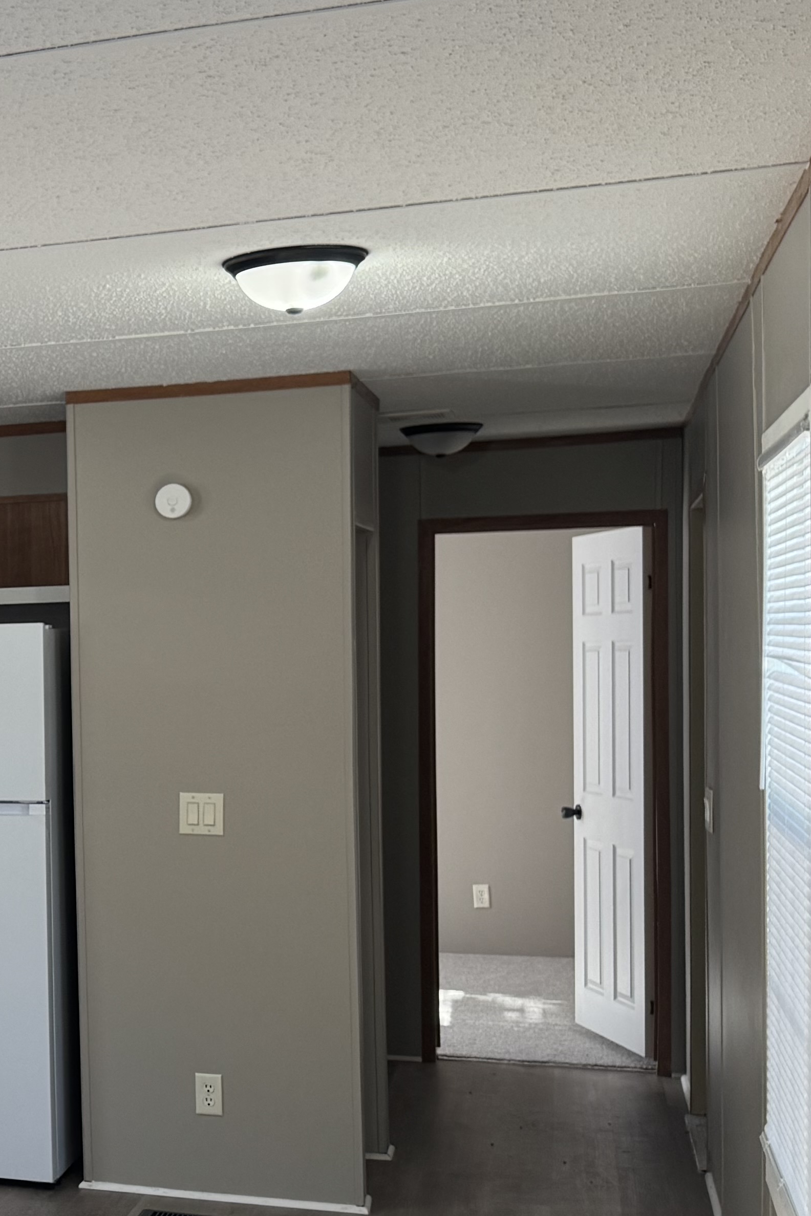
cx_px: -311
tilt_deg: -2.1
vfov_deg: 33.3
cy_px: 716
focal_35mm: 60
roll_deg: +0.9
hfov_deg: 20.2
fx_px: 2027
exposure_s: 1/120
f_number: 1.78
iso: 125
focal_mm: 6.76
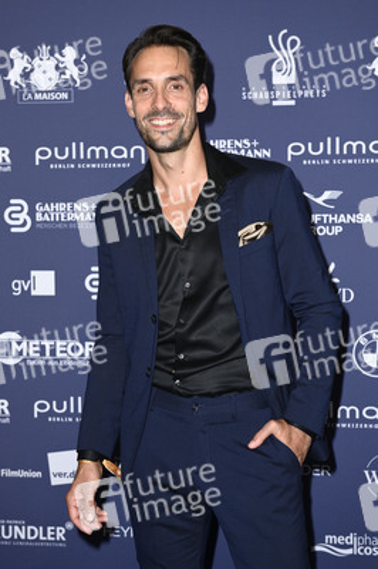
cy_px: 284
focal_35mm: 70
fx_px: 1104
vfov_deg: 28.9
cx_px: 189
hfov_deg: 19.4
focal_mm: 70
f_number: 5.6
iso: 320
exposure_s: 1/250
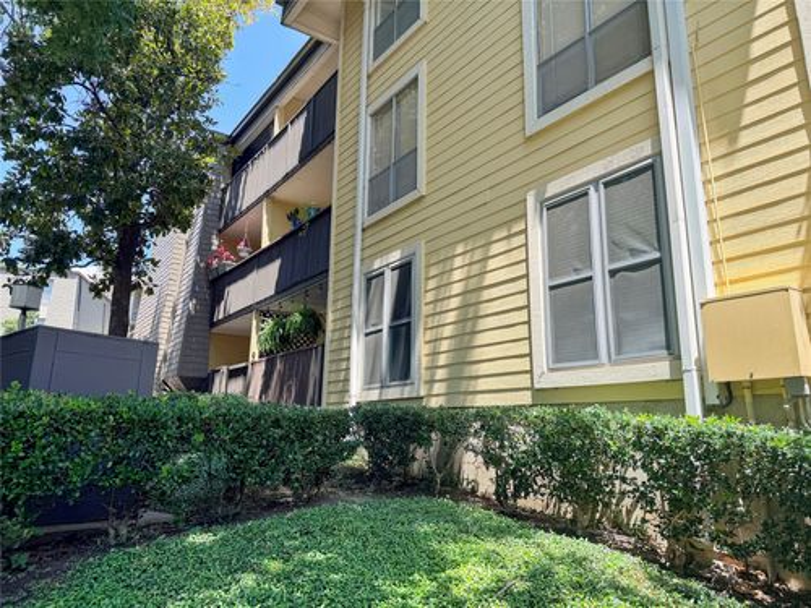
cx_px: 406
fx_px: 562
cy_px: 304
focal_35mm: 24
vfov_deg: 56.8
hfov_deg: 71.6
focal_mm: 6.76
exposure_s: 1/1075
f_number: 1.78
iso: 80
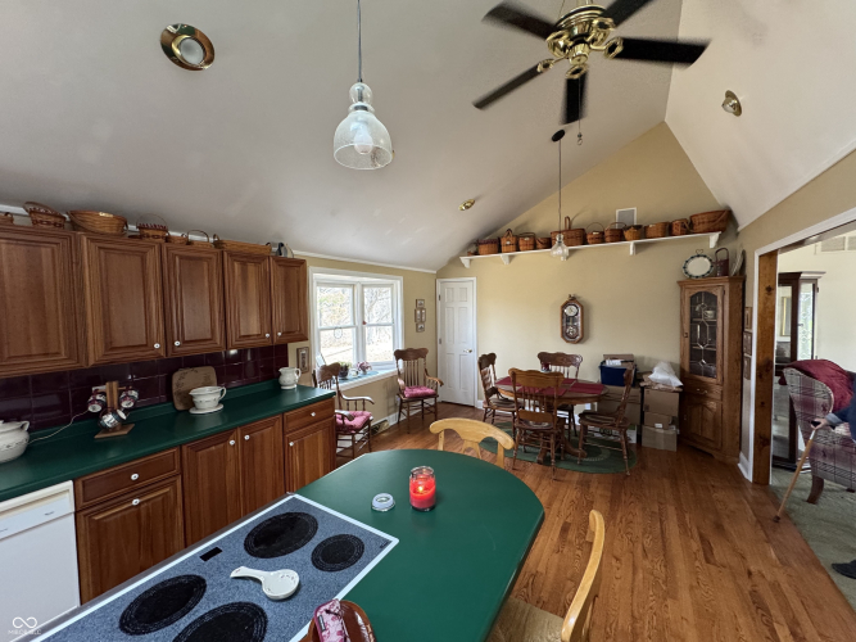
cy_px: 321
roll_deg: +1.4
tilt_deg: -4.0
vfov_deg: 85.7
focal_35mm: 14
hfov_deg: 102.1
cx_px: 428
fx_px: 346
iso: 250
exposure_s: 1/60
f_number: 2.2
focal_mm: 2.22
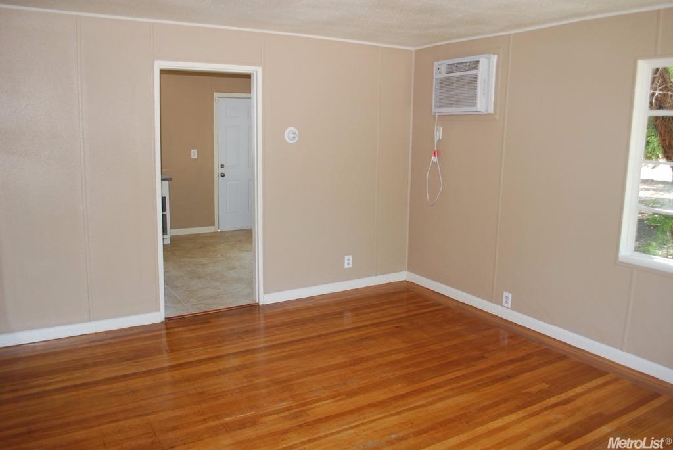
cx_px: 336
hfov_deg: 67.3
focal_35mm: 27
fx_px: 505
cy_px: 225
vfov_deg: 48.0
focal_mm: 18
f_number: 3.5
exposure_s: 1/60
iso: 200
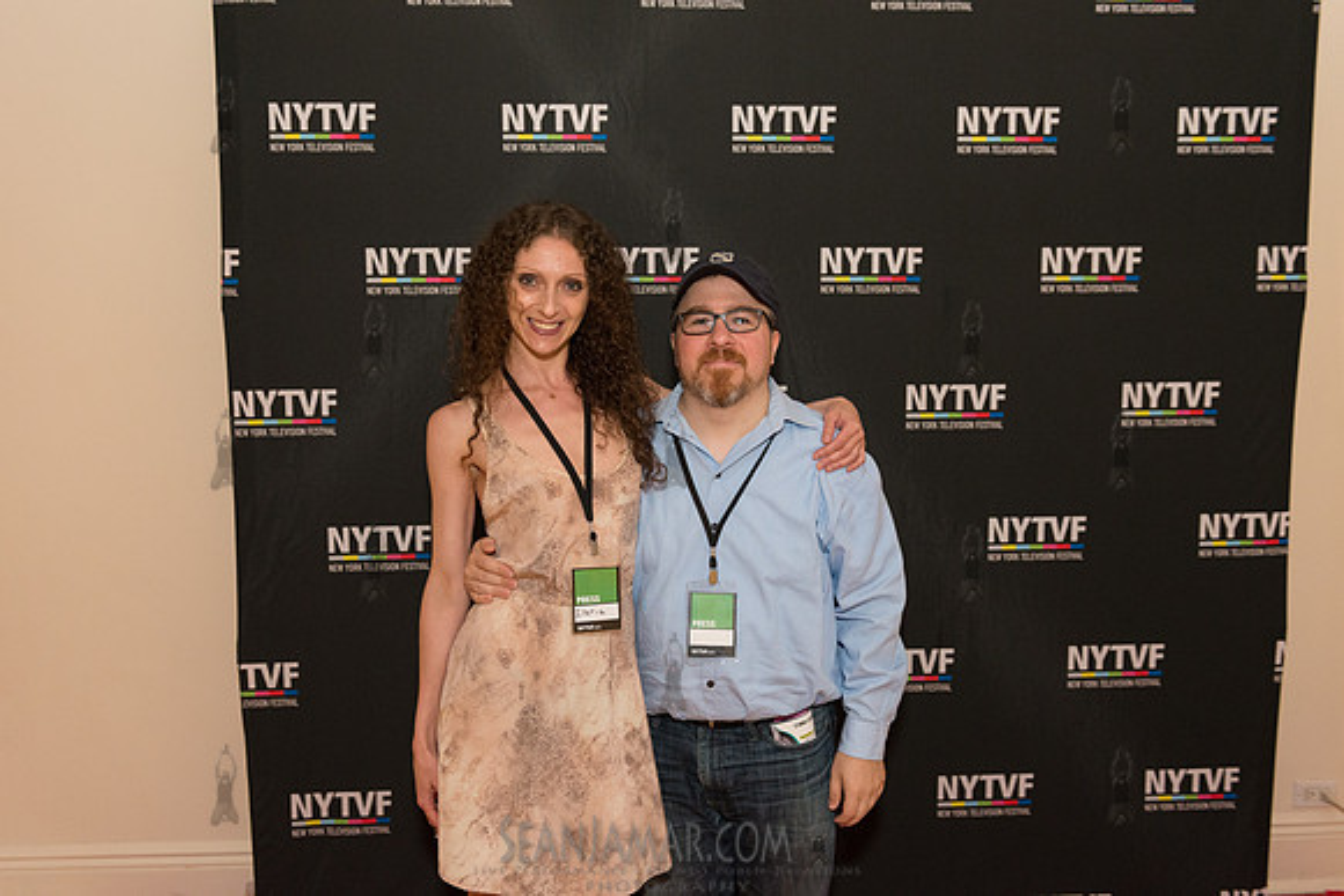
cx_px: 672
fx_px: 1195
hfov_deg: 58.7
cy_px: 448
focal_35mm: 32
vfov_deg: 41.1
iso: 3200
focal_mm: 32
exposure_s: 1/640
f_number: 4
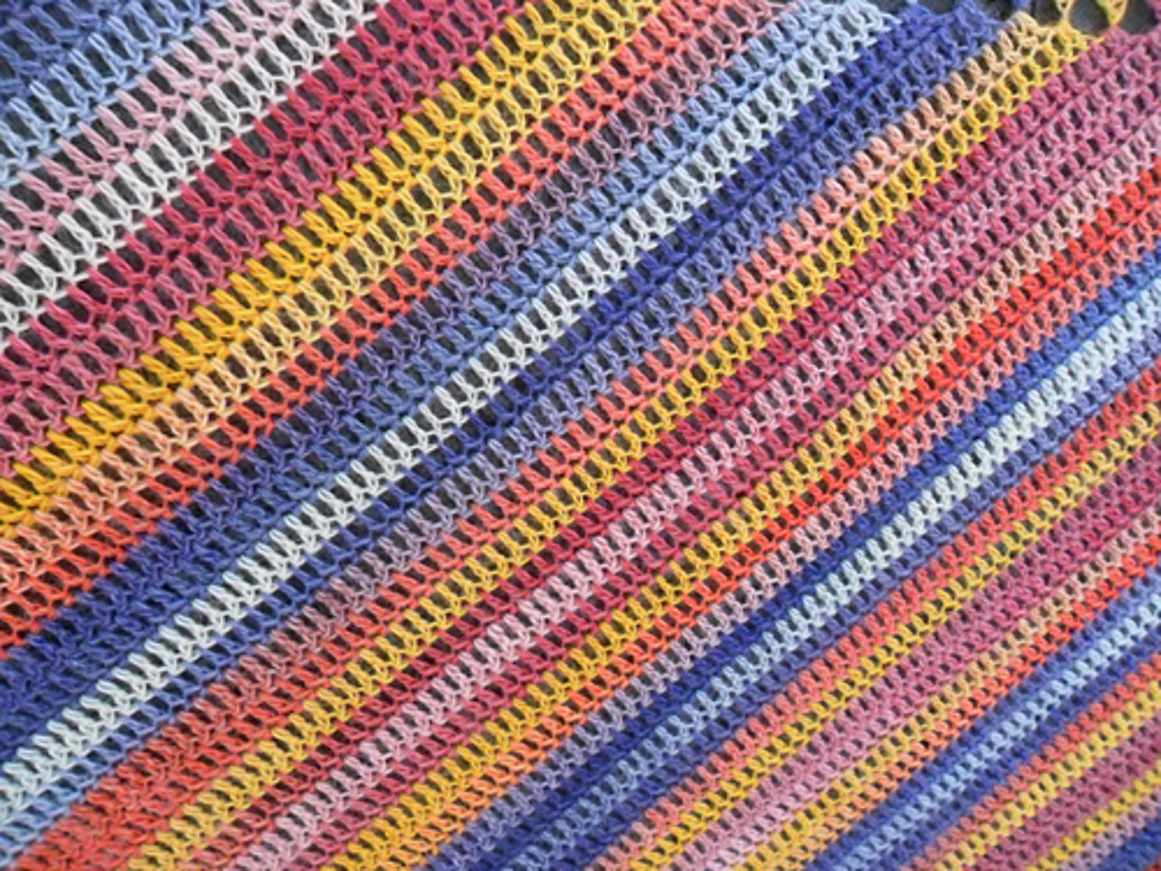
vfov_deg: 51.4
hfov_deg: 65.3
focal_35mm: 27
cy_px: 436
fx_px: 906
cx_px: 580
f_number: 3.5
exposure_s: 1/30
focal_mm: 4.9
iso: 400
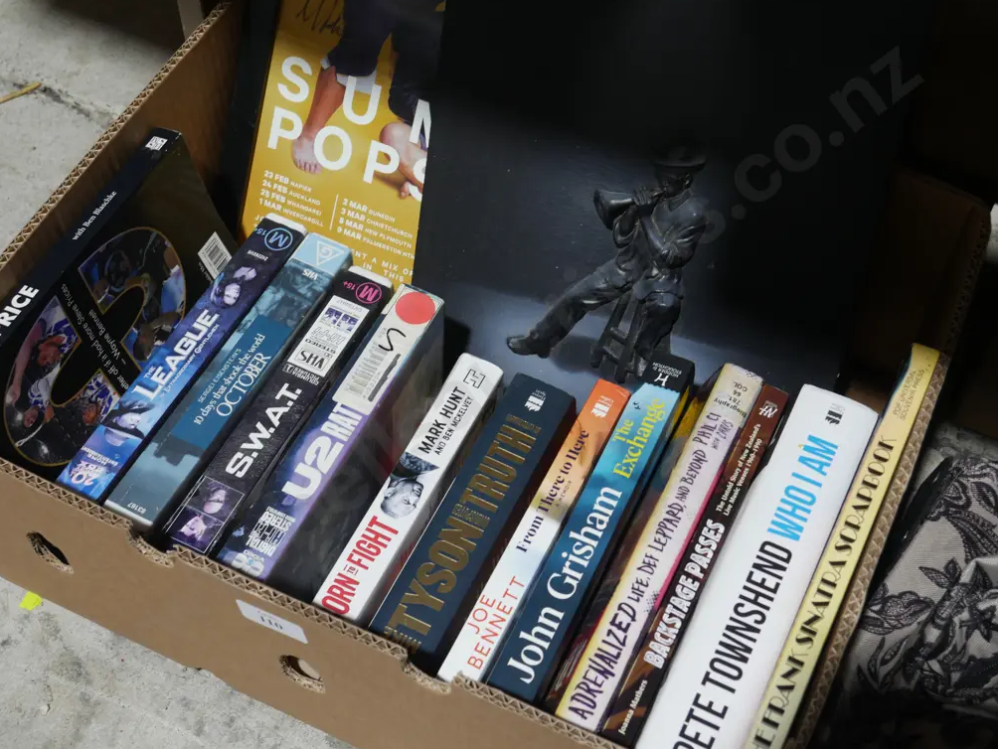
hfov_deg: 37.5
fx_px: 1471
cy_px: 368
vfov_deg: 28.6
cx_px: 503
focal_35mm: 51
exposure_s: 1/60
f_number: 5.3
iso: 500
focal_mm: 25
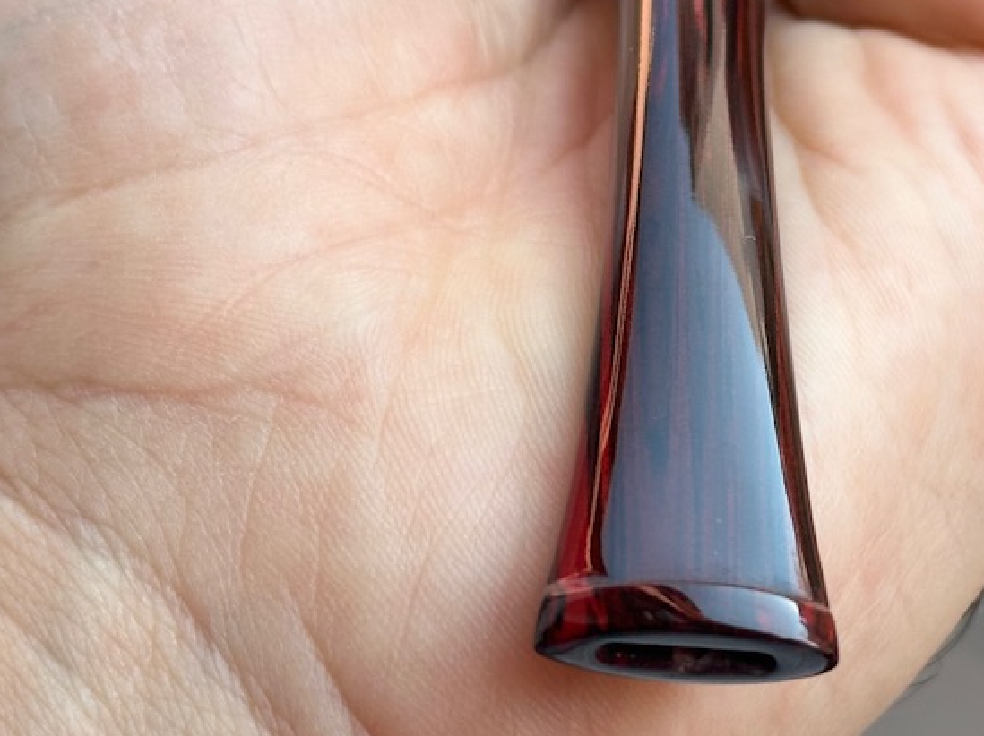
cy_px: 174
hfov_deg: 17.4
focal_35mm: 112
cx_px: 851
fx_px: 3182
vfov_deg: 13.2
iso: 64
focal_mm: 6.86
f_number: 1.78
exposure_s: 1/494
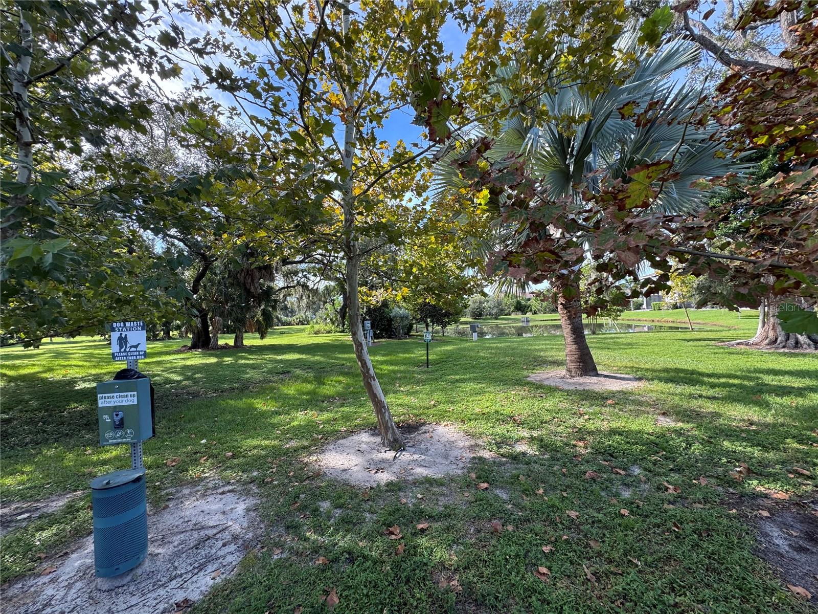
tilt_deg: +1.0
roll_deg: +2.5
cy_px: 307
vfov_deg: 85.7
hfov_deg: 102.1
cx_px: 409
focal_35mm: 14
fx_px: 331
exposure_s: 1/238
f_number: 2.2
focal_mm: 2.22
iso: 40
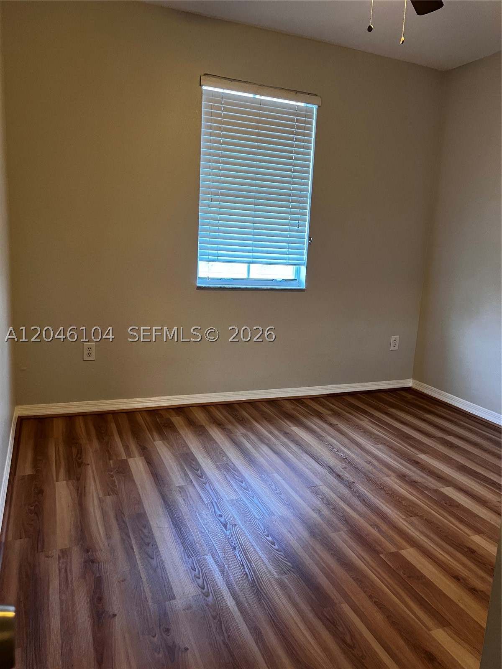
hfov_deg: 53.1
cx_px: 251
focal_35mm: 26
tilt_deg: -9.6
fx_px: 503
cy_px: 334
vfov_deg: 67.3
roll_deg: -2.2
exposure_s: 1/60
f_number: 1.5
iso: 320
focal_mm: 5.7
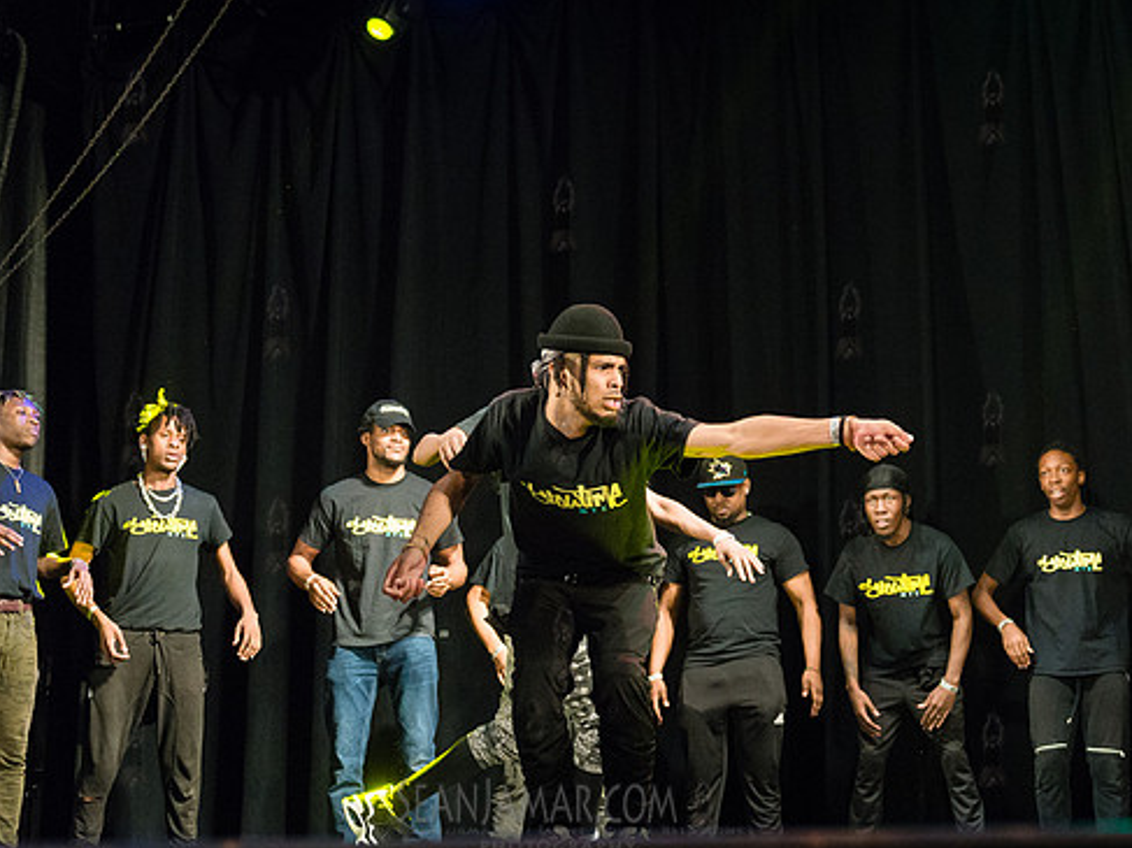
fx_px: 1831
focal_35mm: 56
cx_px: 689
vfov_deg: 26.1
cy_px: 395
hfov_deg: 34.2
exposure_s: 1/1000
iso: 4000
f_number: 2.8
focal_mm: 40
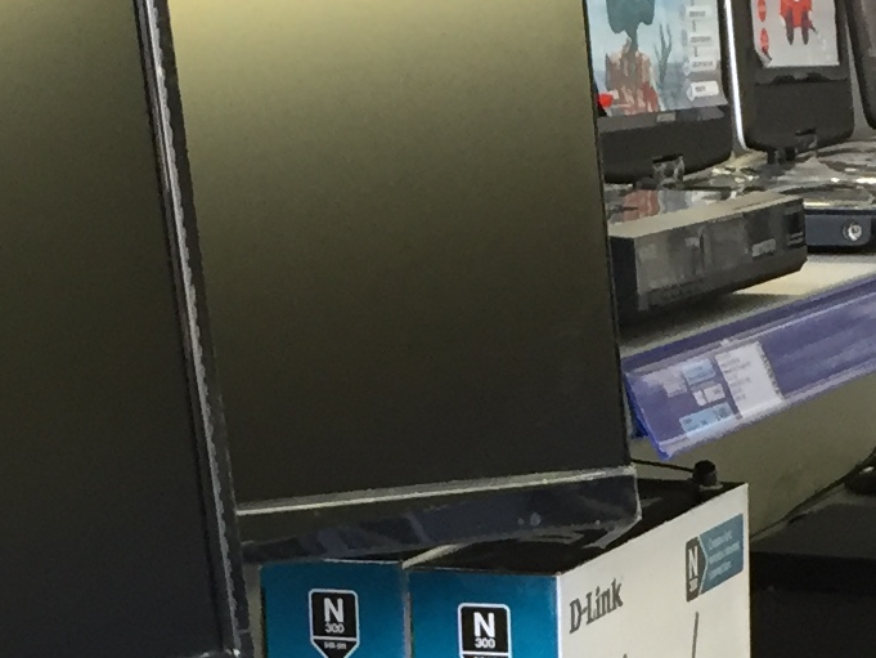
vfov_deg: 10.5
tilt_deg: -11.7
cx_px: 397
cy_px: 735
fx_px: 3518
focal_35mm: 139
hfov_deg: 14.2
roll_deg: +0.3
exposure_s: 1/33
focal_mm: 4.15
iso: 125
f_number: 2.2
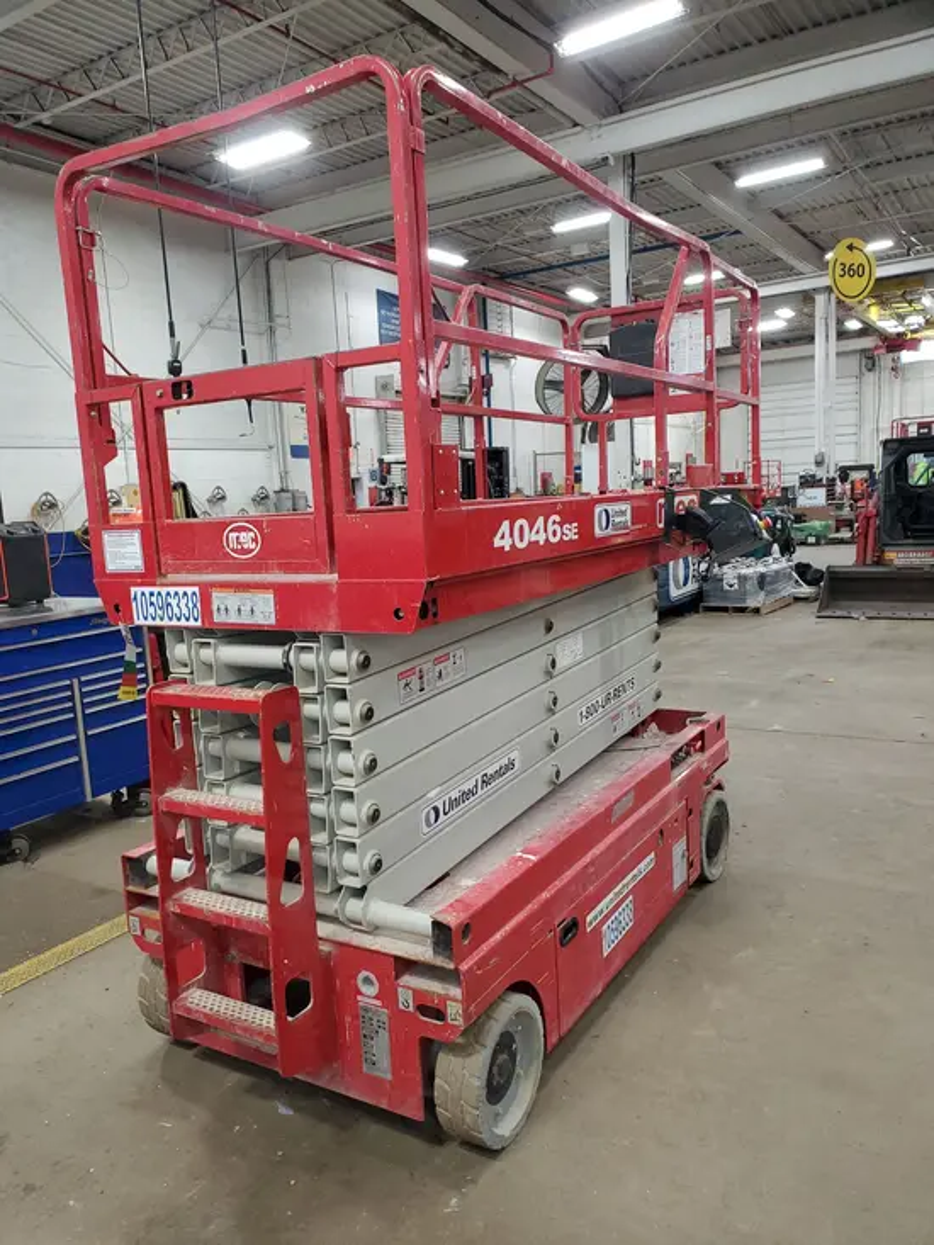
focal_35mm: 26
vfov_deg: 67.3
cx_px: 467
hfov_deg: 53.1
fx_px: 935
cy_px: 622
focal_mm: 4.3
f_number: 2.4
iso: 125
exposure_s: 1/24
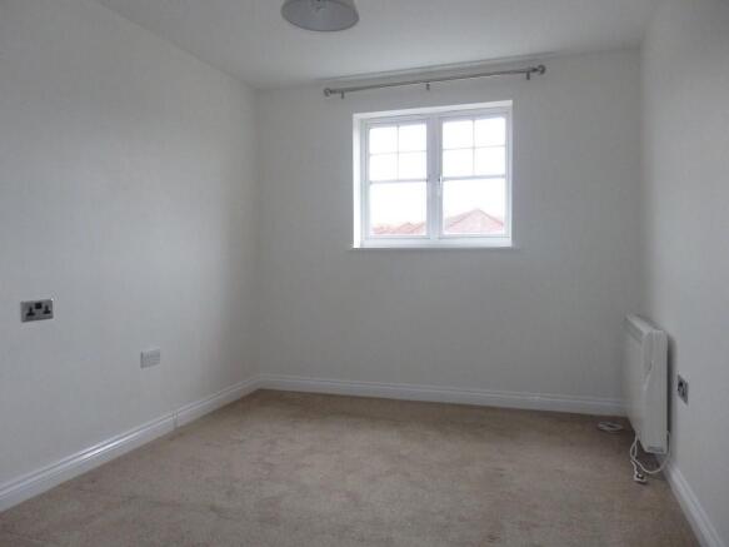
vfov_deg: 54.9
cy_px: 274
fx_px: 526
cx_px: 364
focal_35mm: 25
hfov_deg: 69.4
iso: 800
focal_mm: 4.5
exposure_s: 1/320
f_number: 3
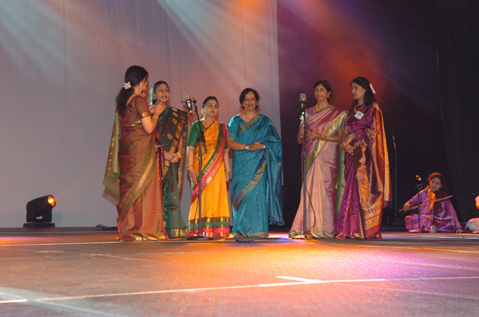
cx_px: 240
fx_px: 1095
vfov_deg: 16.5
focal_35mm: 82
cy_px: 158
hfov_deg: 24.7
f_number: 4
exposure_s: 1/30
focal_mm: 55
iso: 400
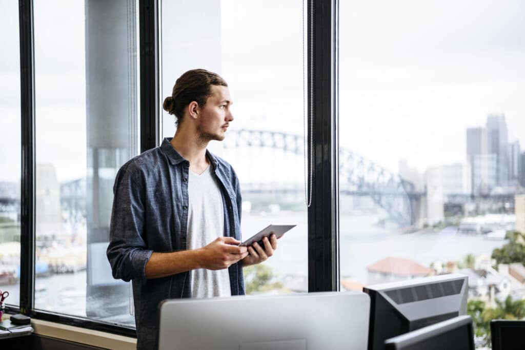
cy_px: 175
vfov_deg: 21.9
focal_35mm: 62
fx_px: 904
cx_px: 262
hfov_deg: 32.4
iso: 640
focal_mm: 62
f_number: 2.8
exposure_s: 1/160
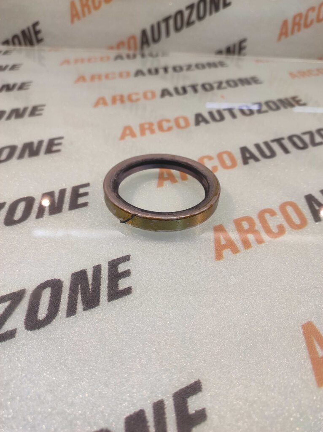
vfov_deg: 91.1
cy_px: 216
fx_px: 212
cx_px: 162
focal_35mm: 17
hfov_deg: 74.6
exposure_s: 1/50
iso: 262
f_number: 1.79
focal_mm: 4.74
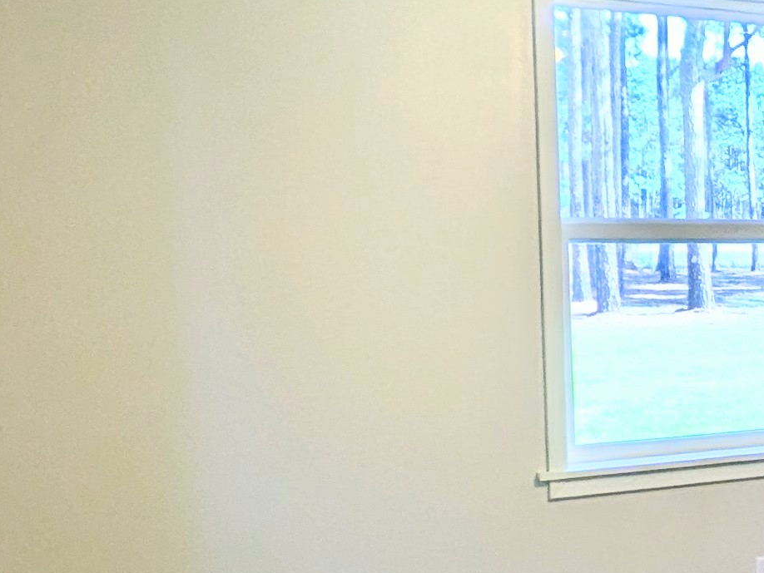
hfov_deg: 26.7
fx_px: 1347
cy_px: 368
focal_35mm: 61
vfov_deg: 24.0
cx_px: 995
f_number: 2.2
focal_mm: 1.85
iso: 59
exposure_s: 1/120
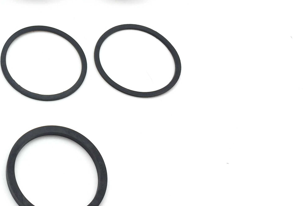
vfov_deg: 20.2
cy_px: 65
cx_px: -16
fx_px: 573
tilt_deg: -58.6
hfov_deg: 27.9
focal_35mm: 67
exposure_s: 1/172
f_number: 2.2
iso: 32
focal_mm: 4.15
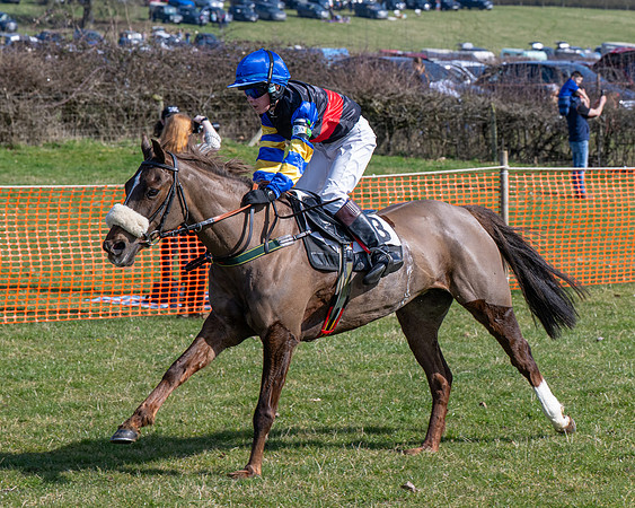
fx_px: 2665
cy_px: 229
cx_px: 358
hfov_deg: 13.6
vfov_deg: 10.9
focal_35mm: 142
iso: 200
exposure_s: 1/1250
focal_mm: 70
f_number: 5
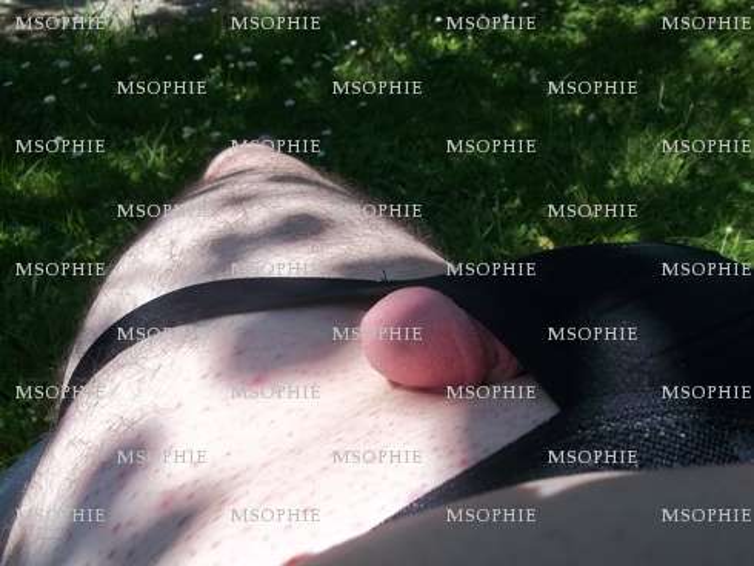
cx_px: 377
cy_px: 283
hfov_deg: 56.8
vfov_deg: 44.2
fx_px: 697
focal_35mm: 32
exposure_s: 1/125
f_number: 8.8
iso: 80
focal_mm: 5.7
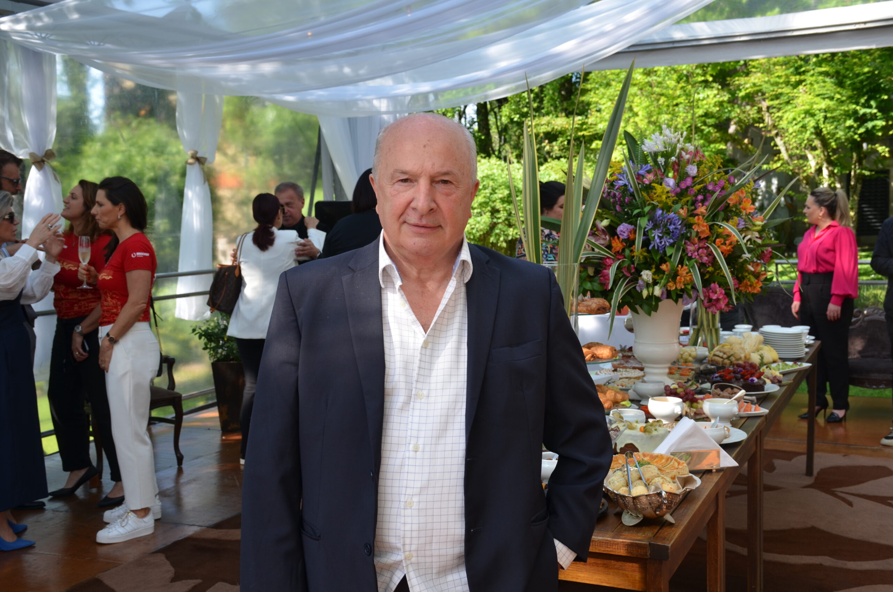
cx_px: 446
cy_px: 296
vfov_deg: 29.7
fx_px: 1114
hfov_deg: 43.7
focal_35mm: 45
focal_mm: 30
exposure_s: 1/160
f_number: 6.3
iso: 200
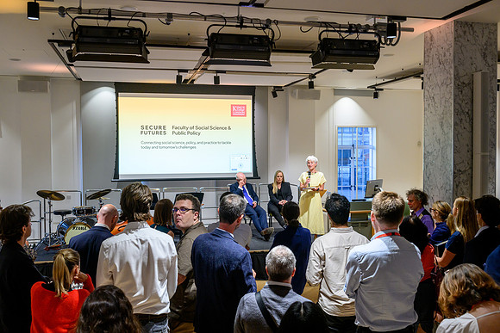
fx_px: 487
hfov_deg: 54.4
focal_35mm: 35
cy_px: 166
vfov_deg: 37.8
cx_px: 250
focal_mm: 35
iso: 1100
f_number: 5.6
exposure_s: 1/100
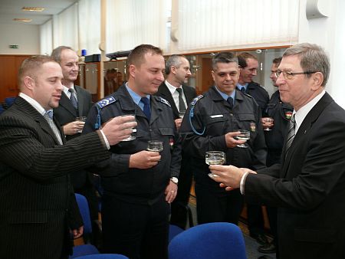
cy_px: 130
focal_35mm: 35
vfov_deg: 40.7
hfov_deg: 52.6
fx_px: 349
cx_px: 172
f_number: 2.8
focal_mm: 7.4
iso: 100
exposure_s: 1/30
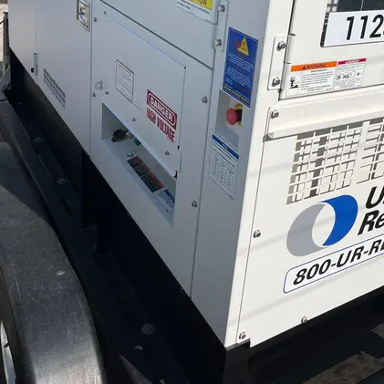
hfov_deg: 41.8
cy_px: 69
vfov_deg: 39.9
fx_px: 502
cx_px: 219
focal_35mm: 40
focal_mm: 5.1
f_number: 1.6
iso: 50
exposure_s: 1/7353
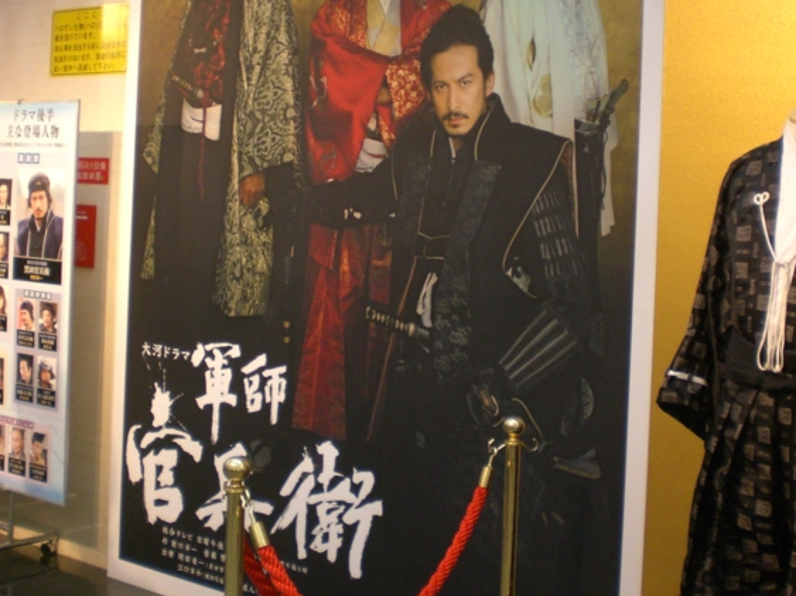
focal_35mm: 54
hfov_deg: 35.5
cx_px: 416
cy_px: 185
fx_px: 1241
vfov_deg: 26.8
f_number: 3.1
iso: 200
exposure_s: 1/30
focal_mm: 6.3
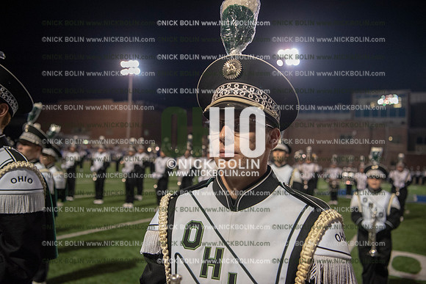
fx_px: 426
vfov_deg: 36.9
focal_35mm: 36
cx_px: 213
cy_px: 142
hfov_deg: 53.1
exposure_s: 1/500
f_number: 3.2
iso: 3200
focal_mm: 36
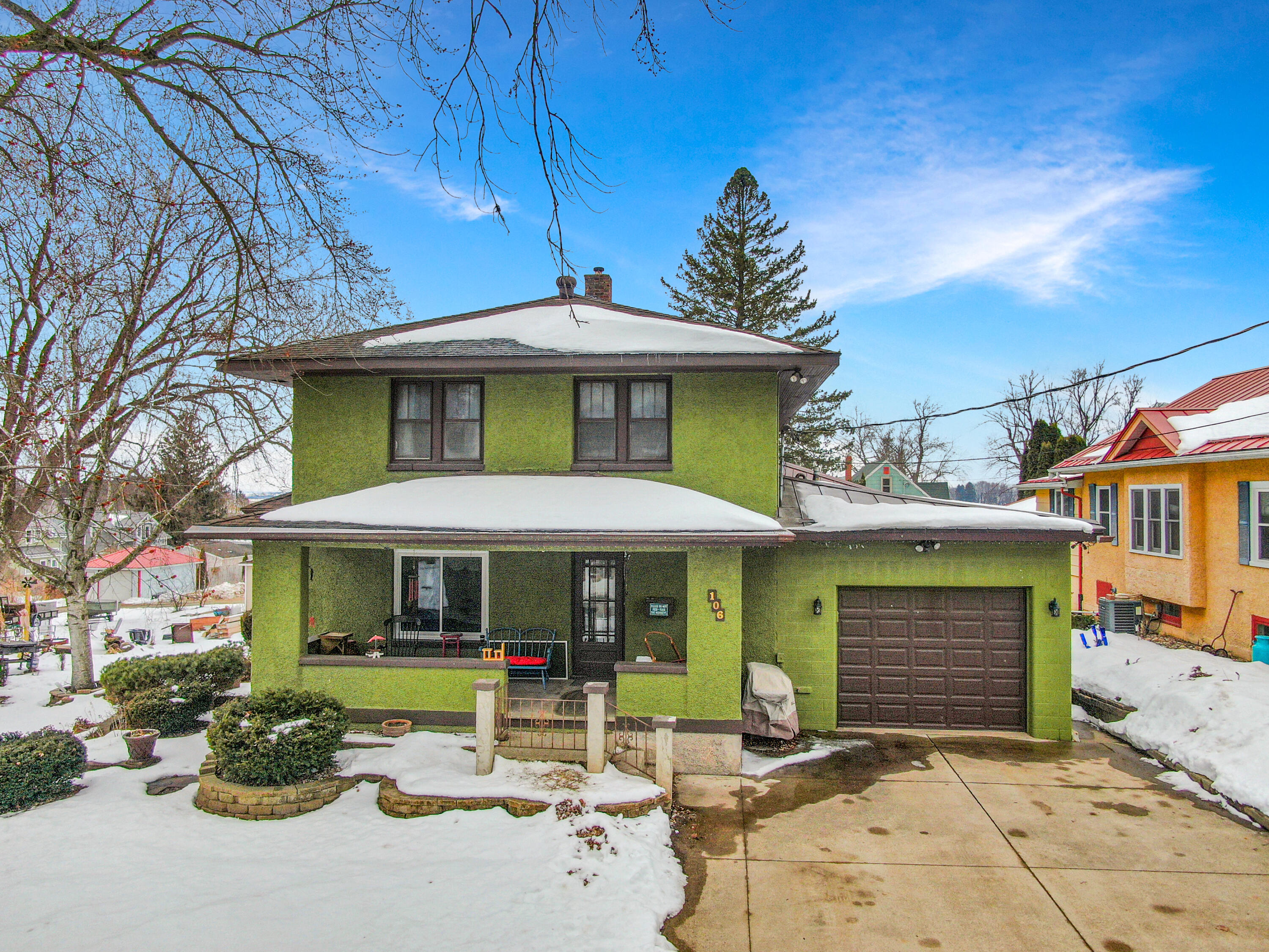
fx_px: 880
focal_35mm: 24
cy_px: 476
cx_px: 634
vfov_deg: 56.8
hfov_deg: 71.6
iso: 110
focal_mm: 4.39
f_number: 2.8
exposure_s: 1/1000
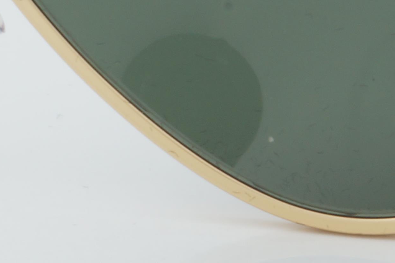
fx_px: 3994
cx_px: -164
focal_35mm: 364
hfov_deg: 5.6
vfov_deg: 3.8
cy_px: -92
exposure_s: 1/3
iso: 100
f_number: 32
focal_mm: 50
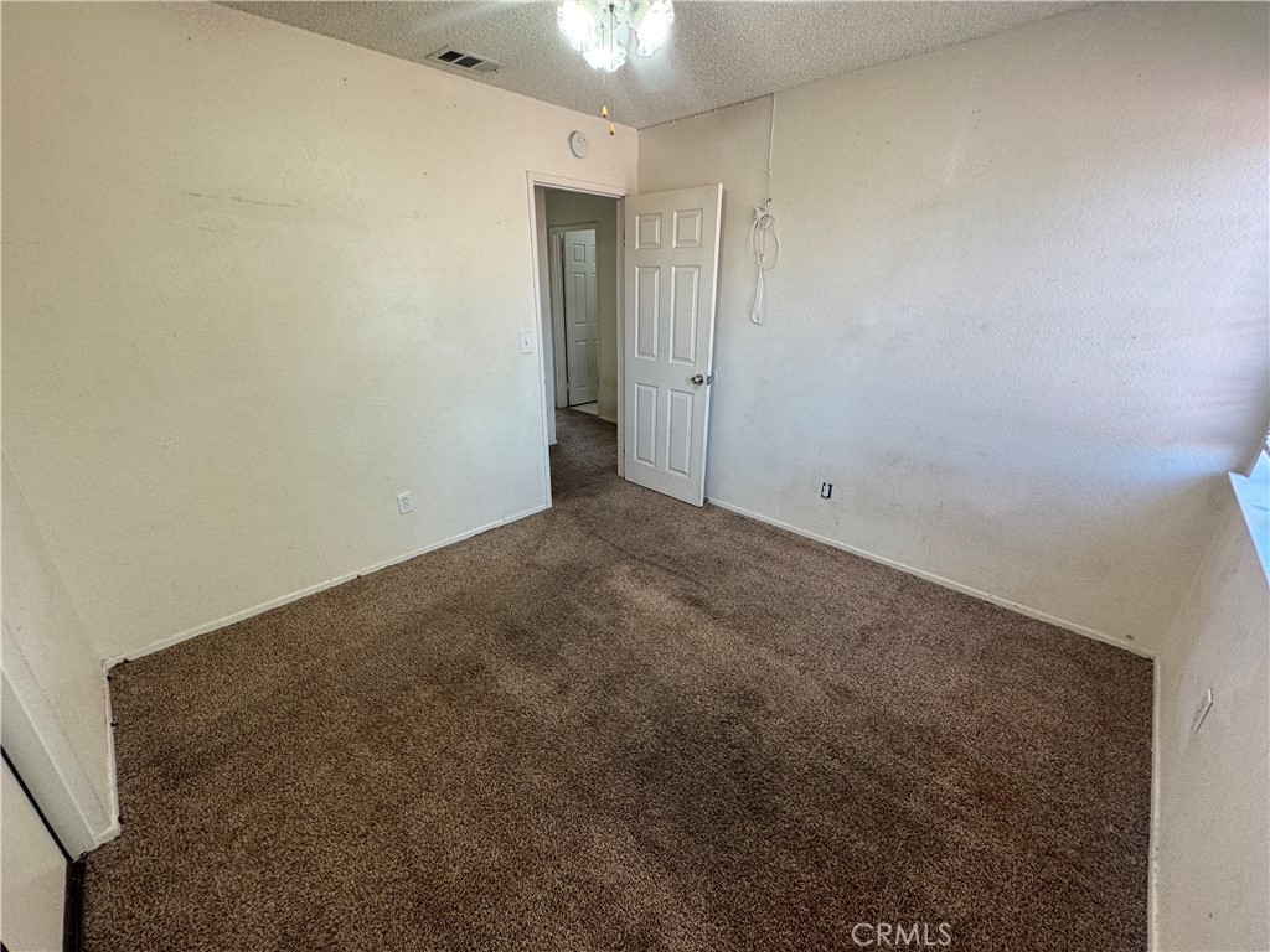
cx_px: 635
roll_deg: -0.8
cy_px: 476
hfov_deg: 102.1
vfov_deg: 85.7
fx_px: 514
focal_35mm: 14
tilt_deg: -20.0
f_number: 2.2
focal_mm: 2.22
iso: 160
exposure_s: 1/120
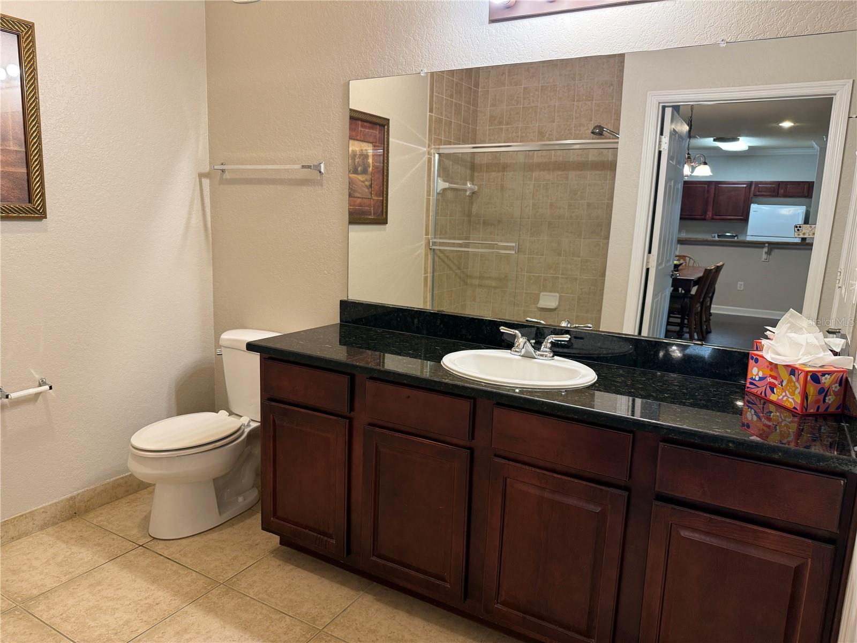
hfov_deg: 71.6
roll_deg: -1.8
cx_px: 428
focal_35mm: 24
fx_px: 594
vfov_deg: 56.8
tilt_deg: -9.3
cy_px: 322
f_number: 1.78
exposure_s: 1/60
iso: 160
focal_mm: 6.76
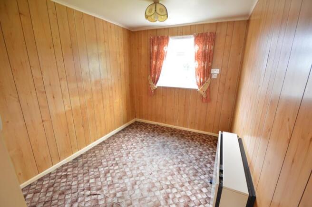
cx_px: 156
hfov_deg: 100.4
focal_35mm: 15
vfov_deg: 77.2
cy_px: 104
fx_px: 130
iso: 360
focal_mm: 10
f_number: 3.5
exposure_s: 1/15
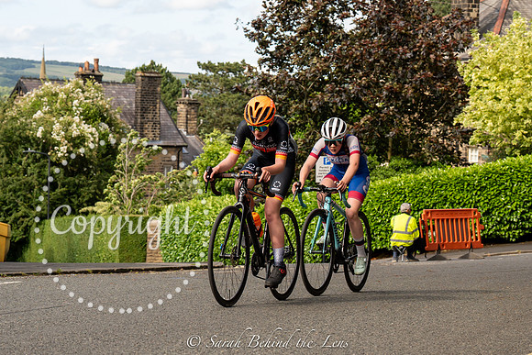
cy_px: 188
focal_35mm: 104
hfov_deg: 19.6
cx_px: 285
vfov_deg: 13.2
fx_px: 1537
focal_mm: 70
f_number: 6.3
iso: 400
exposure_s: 1/640
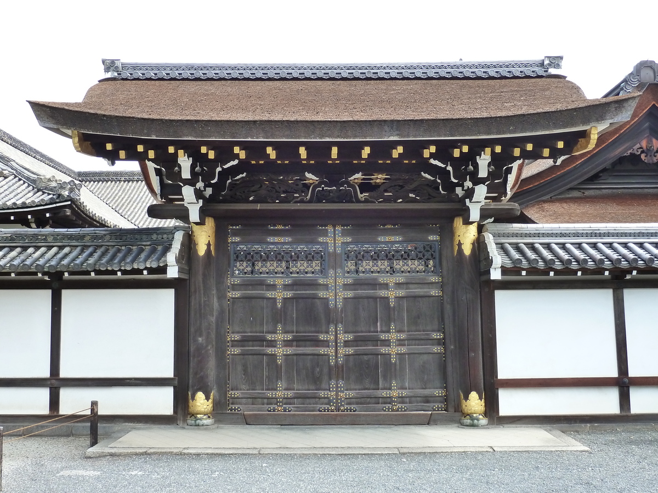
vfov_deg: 44.2
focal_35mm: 32
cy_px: 246
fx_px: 608
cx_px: 329
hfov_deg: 56.8
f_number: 4
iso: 200
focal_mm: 5.3
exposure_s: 1/200
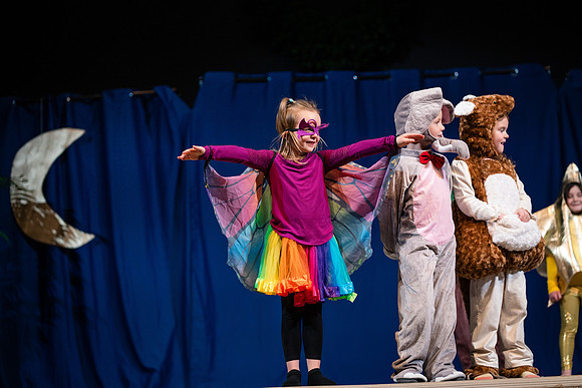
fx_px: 1374
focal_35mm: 85
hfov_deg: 23.9
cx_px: 291
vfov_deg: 16.1
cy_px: 194
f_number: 2.8
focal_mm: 85
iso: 800
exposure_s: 1/640
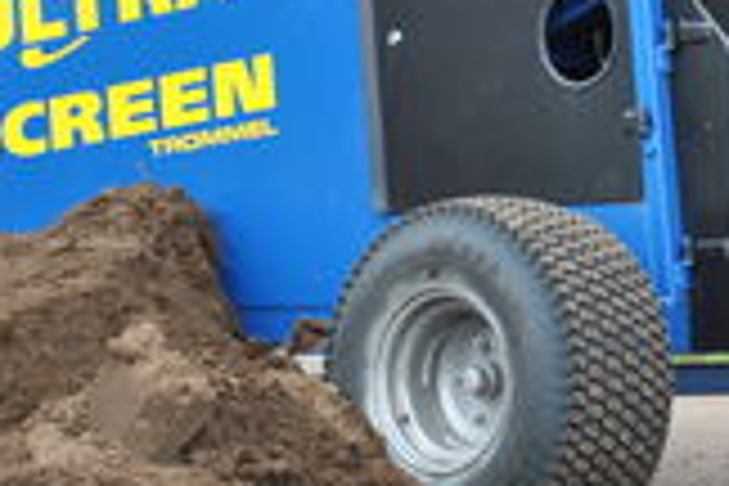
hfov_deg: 9.9
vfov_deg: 6.6
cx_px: 540
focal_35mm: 209
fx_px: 4223
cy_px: 4
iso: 100
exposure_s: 1/125
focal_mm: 45
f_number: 5.3
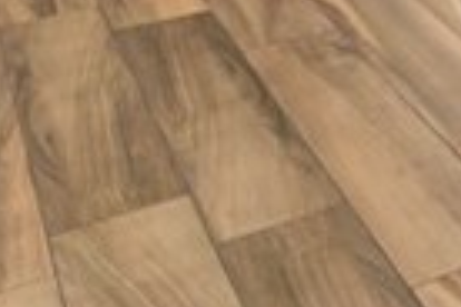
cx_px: 995
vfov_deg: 11.9
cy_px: -467
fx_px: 1140
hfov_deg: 16.0
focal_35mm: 89
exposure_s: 1/30
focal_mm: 12
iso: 500
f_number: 5.6
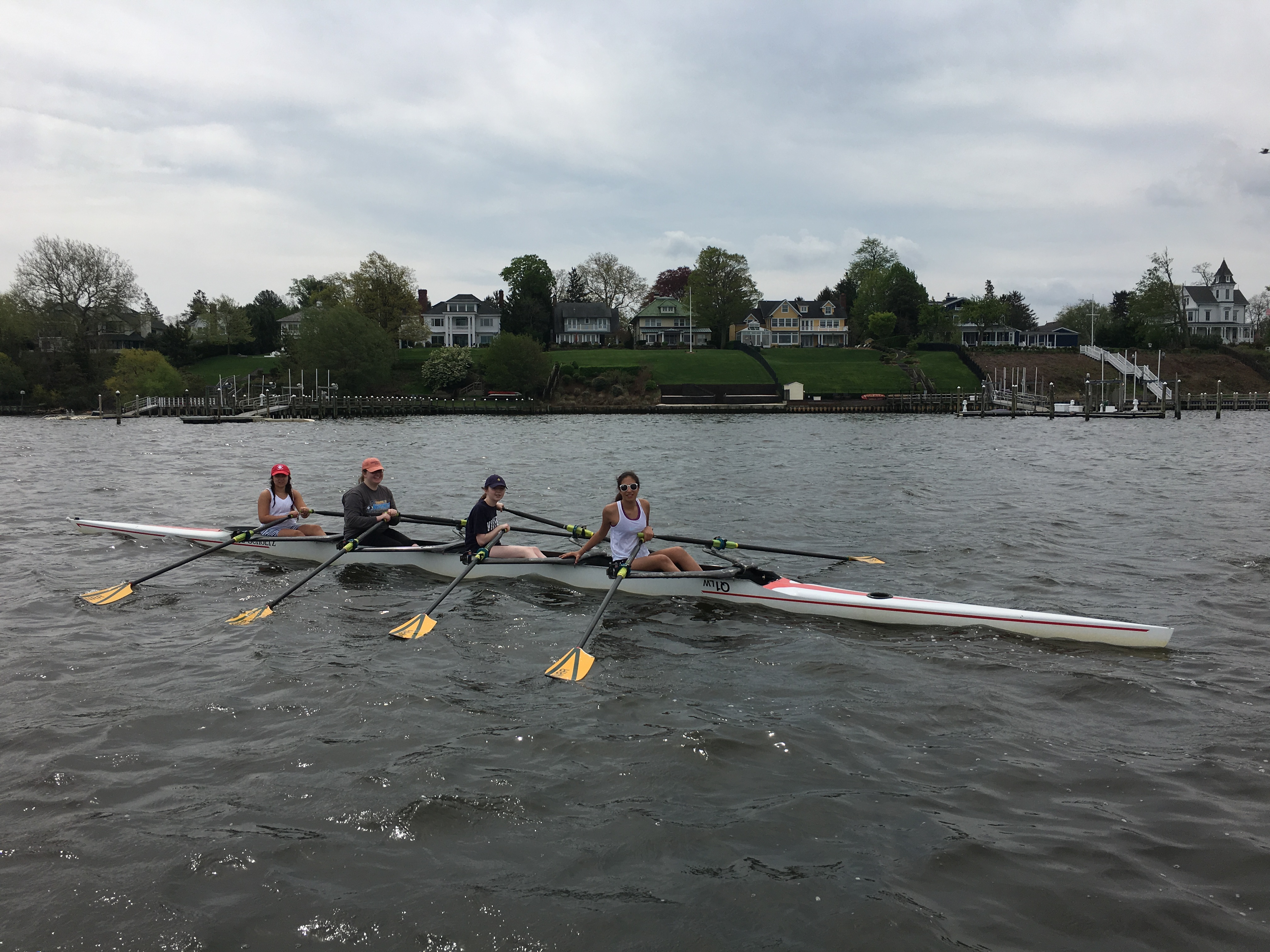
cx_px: 635
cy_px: 476
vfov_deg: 48.2
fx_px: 1064
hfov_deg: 61.7
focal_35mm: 29
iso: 25
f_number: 2.2
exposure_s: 1/2653
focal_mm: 4.15
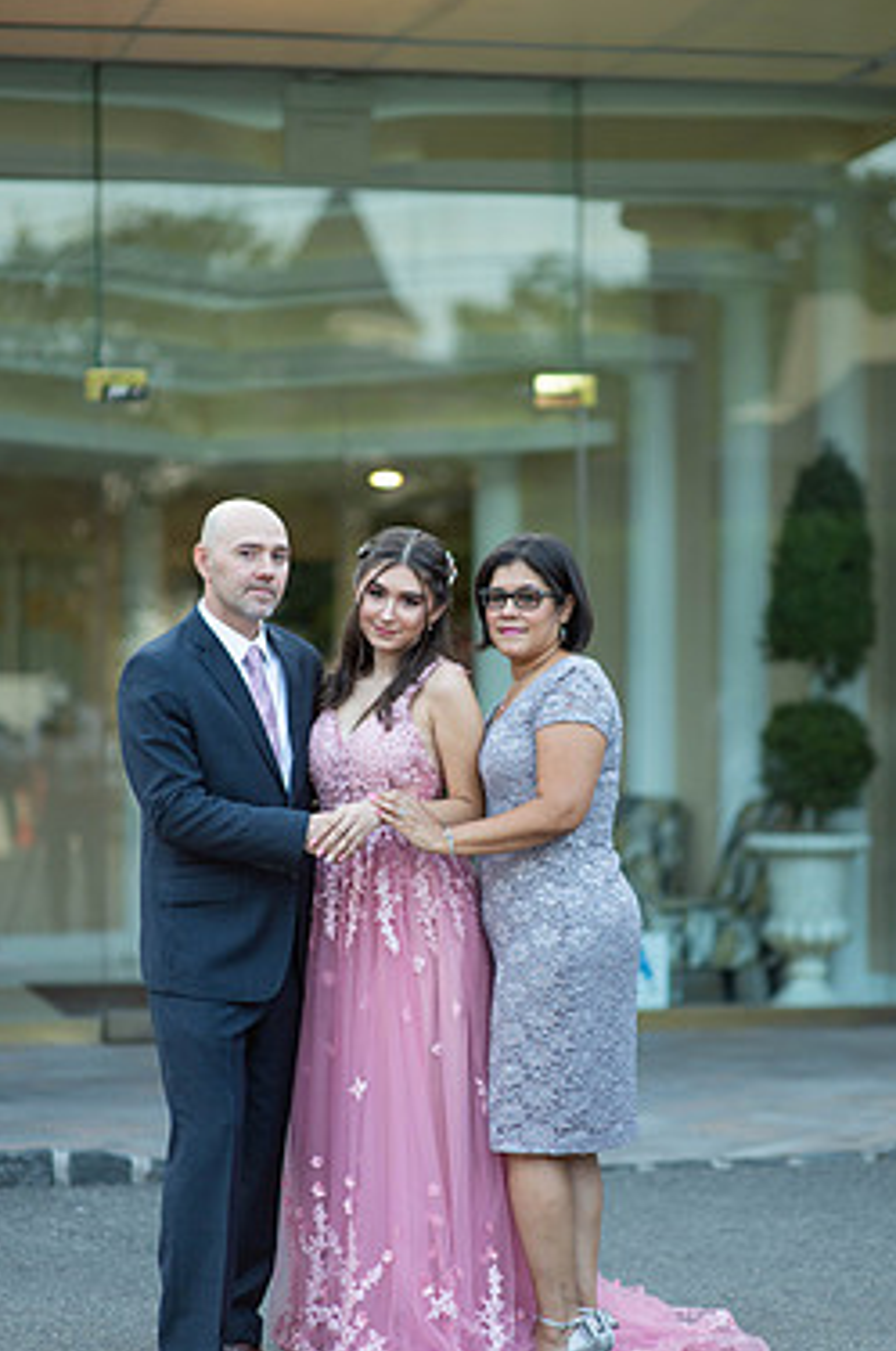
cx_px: 448
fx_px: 3818
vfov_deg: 20.0
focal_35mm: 102
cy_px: 782
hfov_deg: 13.4
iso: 250
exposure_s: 1/500
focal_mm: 85
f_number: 2
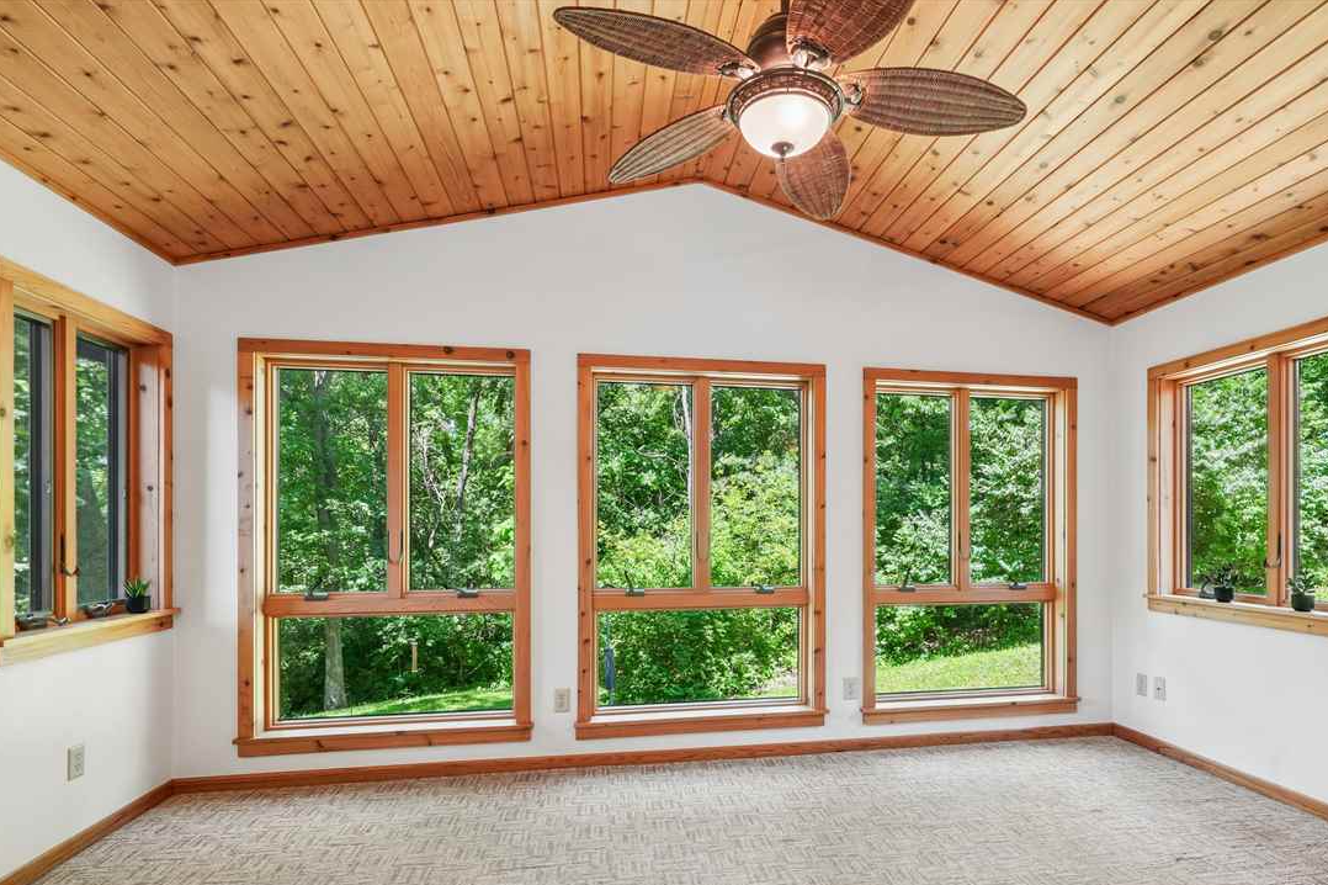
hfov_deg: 86.5
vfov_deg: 64.0
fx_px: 701
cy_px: 522
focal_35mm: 19
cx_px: 743
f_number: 10
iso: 400
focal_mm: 16
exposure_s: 1/25
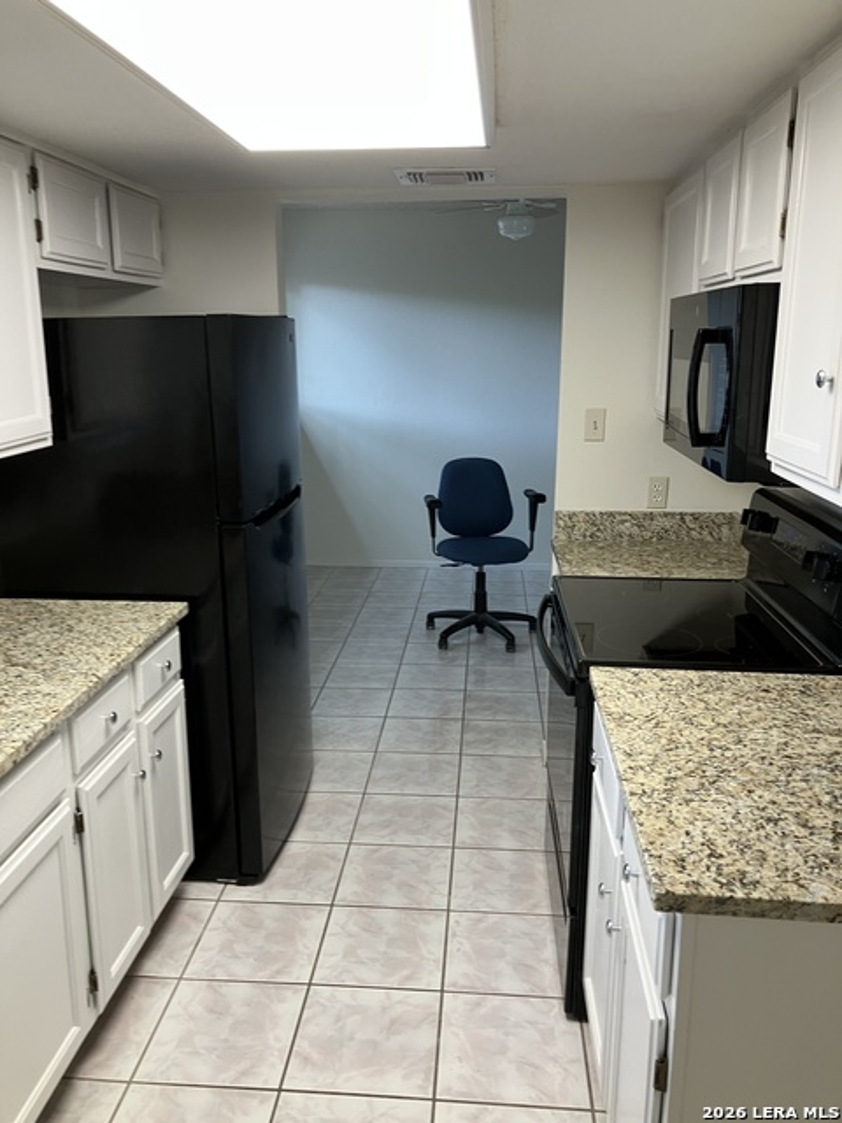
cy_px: 562
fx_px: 908
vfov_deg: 63.4
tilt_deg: -11.6
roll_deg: -0.7
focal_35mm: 28
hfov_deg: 49.7
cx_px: 421
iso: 64
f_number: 1.8
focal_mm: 3.99
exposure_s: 1/60
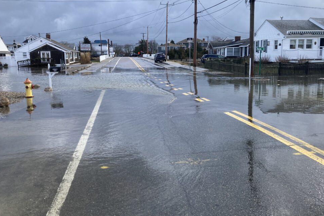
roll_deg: +0.8
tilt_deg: -8.3
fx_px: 279
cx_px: 169
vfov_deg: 42.3
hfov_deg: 60.3
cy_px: 96
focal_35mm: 31
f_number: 1.8
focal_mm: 3.99
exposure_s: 1/883
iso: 20
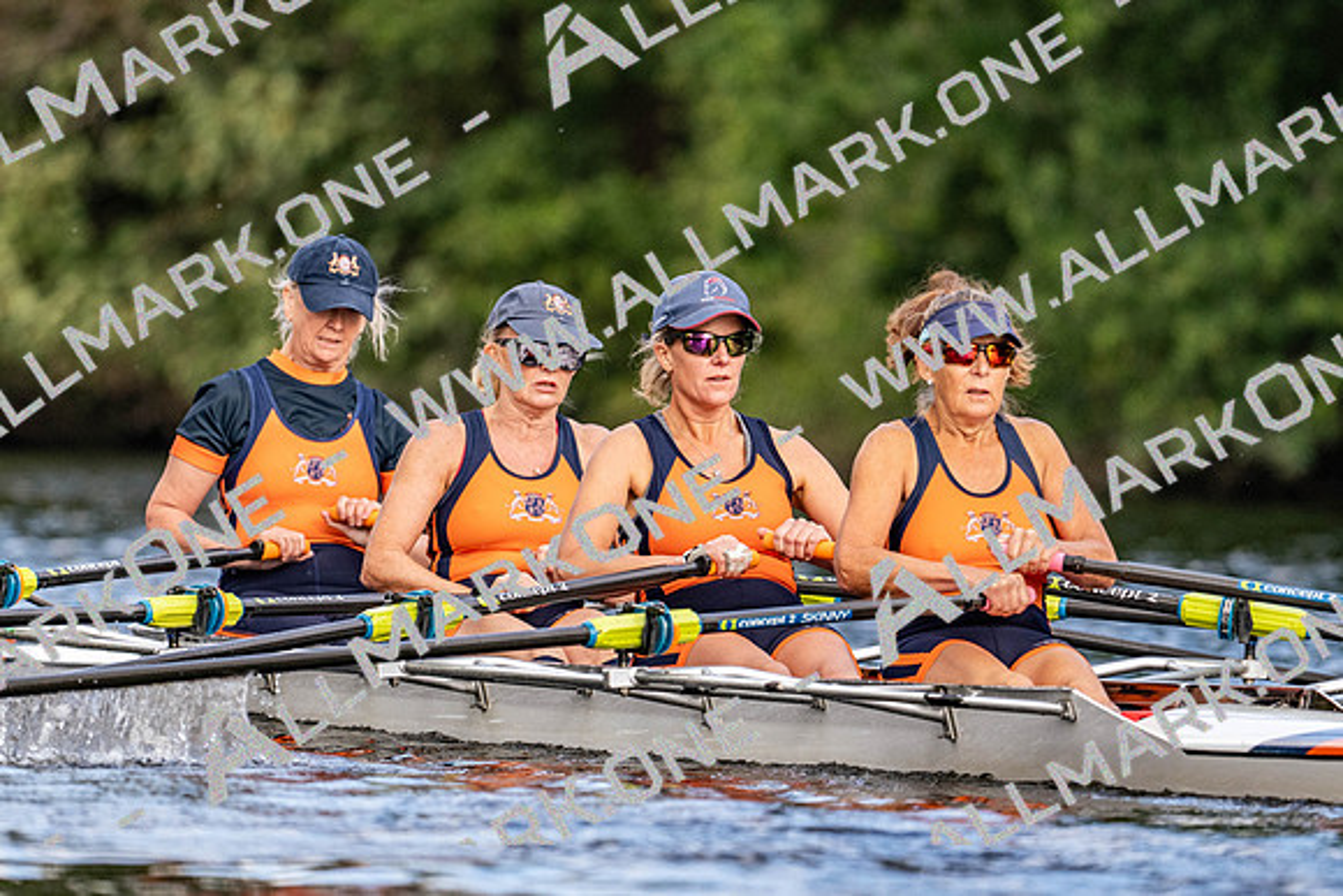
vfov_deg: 2.3
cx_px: 672
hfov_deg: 3.4
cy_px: 448
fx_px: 22399
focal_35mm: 600
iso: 720
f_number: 4.5
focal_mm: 400
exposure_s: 1/2000
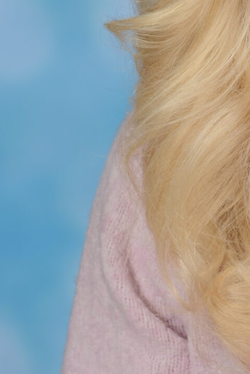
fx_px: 4485
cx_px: 380
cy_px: 2
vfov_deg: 4.8
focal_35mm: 431
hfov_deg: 3.2
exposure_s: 1/160
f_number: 11
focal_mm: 120
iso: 100
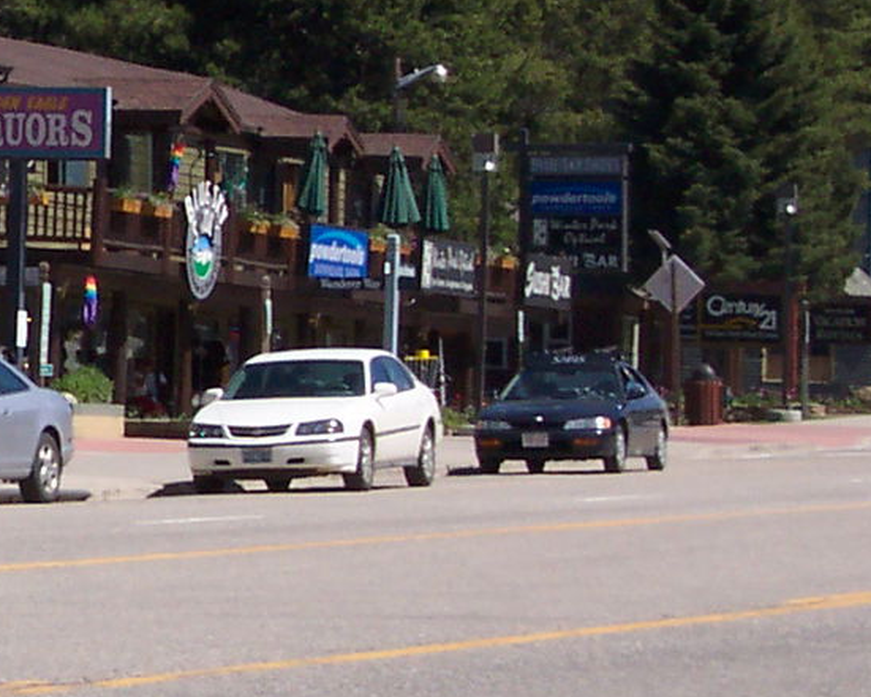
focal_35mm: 291
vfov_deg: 5.3
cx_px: -555
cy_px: -30
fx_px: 7503
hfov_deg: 6.5
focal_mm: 18.7
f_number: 8
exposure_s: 1/500
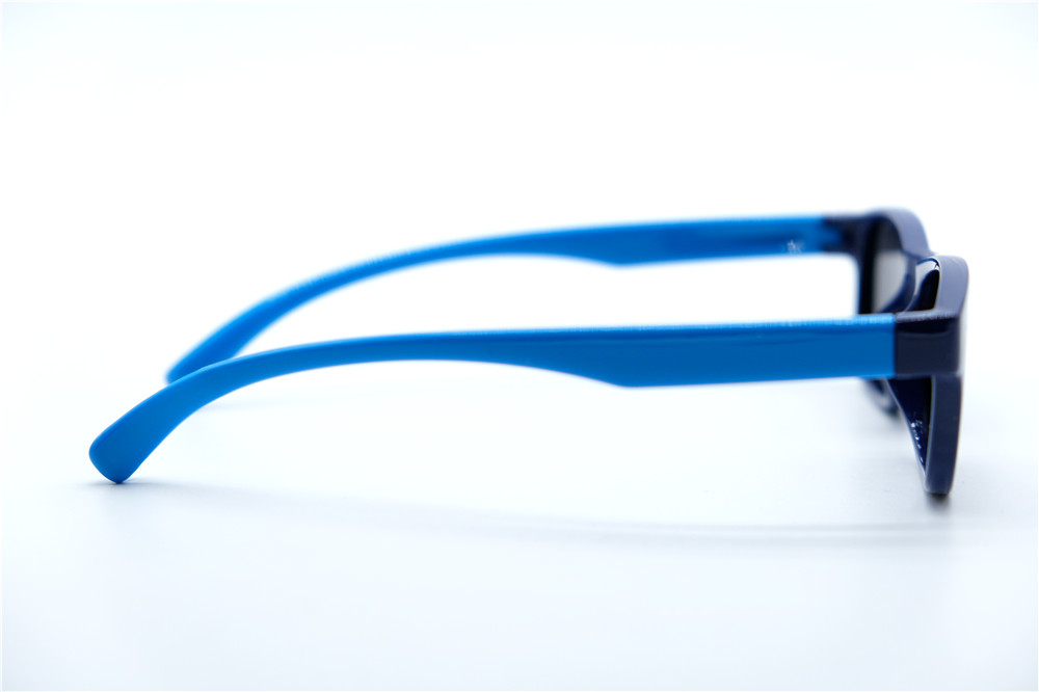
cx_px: 520
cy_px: 346
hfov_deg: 24.5
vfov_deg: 16.4
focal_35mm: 83
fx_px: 2395
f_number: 4
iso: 640
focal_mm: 55
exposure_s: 1/1000
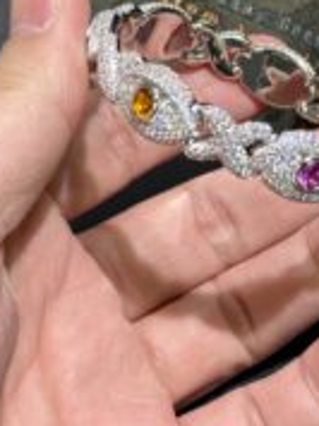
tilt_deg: -47.0
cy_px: 182
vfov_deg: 18.2
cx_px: 247
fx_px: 1330
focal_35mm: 108
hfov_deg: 13.6
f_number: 1.78
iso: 64
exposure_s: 1/100
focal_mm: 6.76
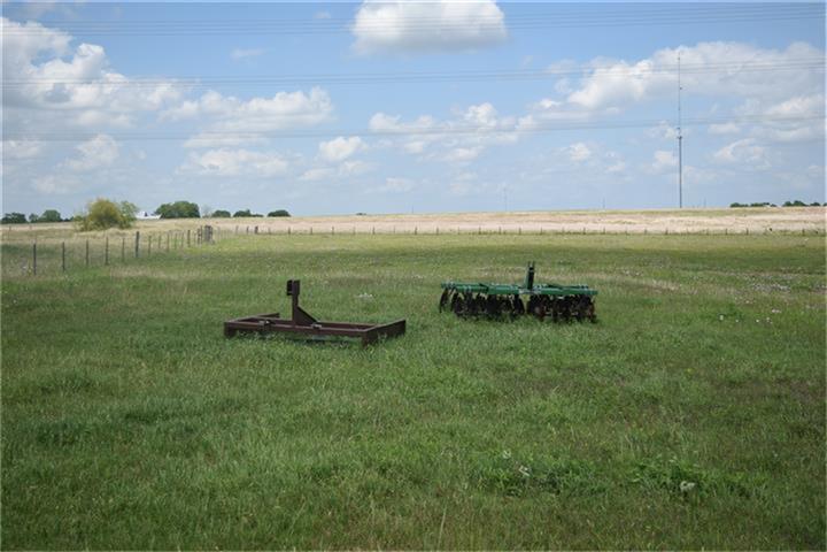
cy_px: 276
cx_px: 414
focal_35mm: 45
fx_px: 1034
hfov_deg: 43.6
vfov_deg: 29.9
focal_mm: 30
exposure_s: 1/2000
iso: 200
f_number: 4.2
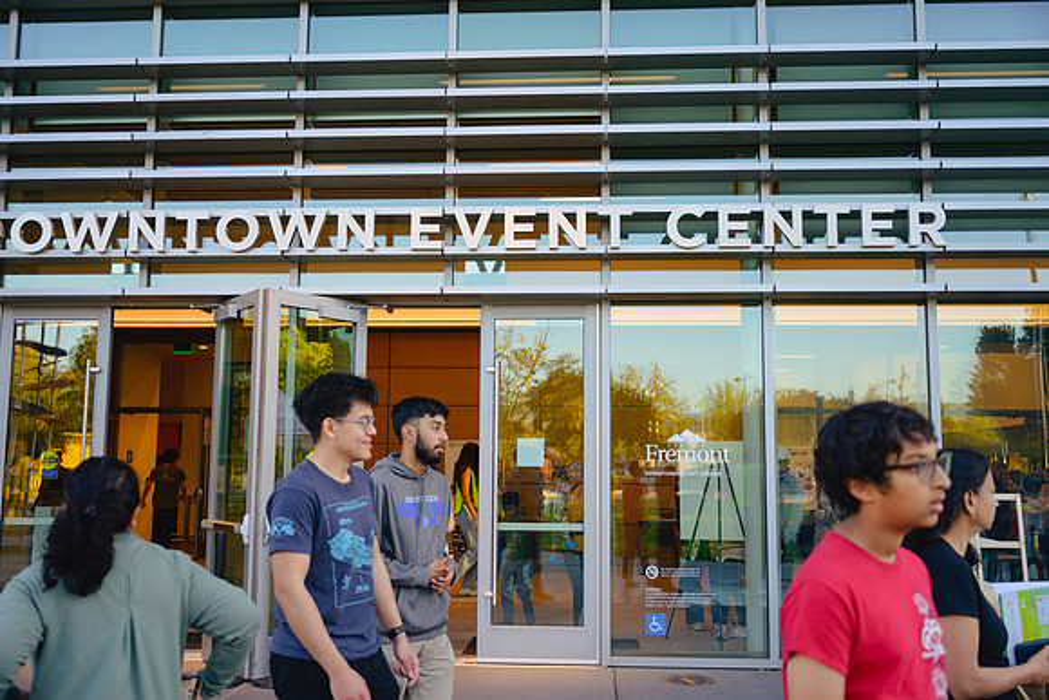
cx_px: 524
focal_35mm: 34
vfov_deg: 38.4
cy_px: 350
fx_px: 1005
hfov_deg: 55.1
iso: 400
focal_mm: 34.5
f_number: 3.2
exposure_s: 1/400
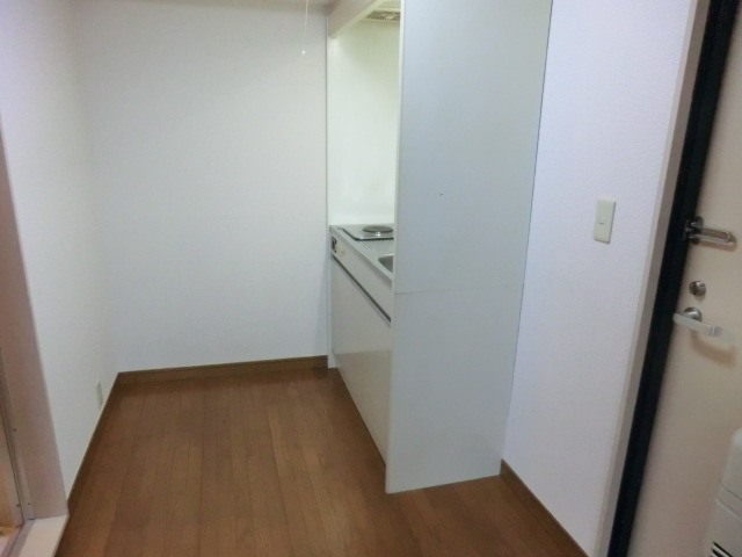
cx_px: 371
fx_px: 514
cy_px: 278
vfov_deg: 56.8
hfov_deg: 71.6
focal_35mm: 24
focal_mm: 4.3
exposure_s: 1/60
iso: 800
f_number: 3.2
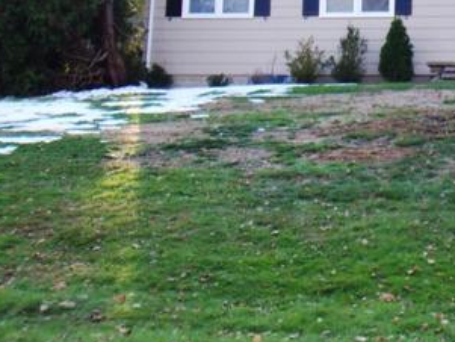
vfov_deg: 17.5
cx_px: 464
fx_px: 1091
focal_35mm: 83
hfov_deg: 22.6
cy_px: 23
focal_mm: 6.4
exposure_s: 1/60
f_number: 3.9
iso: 64
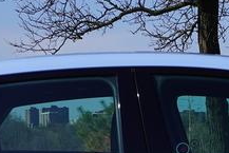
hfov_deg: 12.1
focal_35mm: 168
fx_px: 1069
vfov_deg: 8.1
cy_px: 193
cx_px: 205
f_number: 10
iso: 100
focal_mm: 19
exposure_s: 1/250
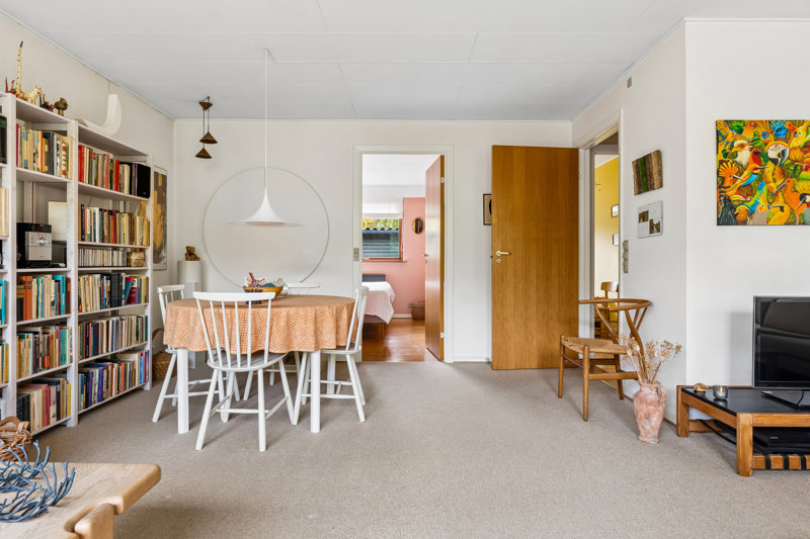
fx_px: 472
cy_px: 270
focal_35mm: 21
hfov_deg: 81.2
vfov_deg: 59.5
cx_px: 405
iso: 200
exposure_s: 1/2.5
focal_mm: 14
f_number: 8
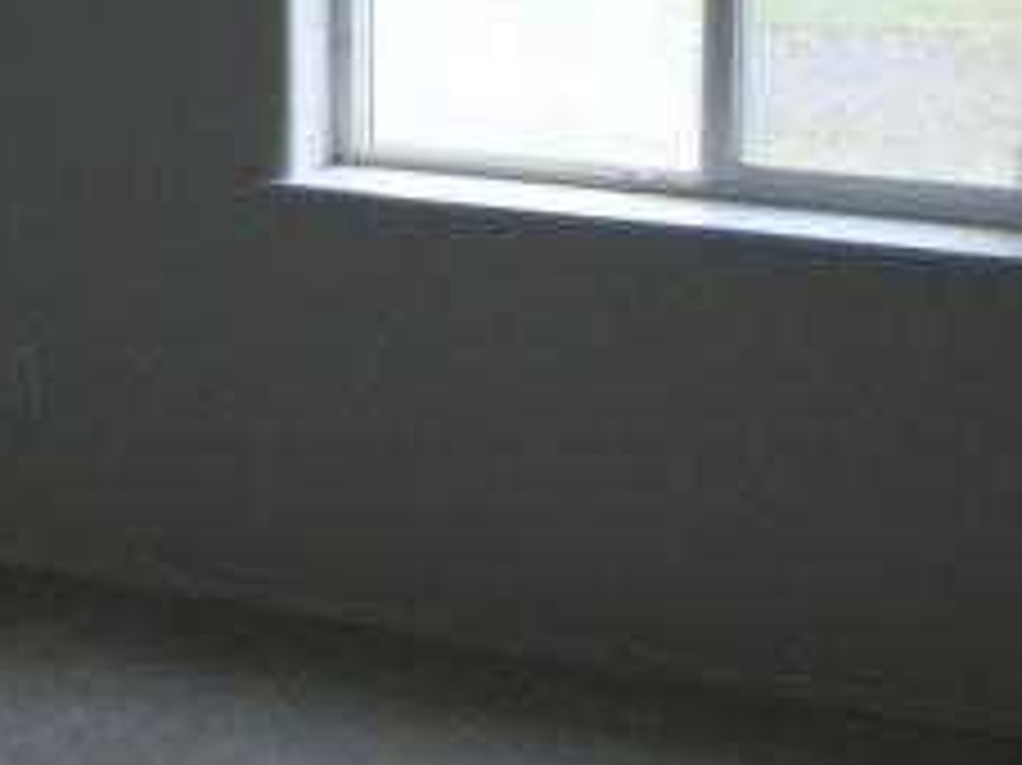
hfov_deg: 18.2
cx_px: 162
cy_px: 166
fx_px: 3157
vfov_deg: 13.8
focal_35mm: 107
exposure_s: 1/80
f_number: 3.1
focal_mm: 6.3
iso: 200
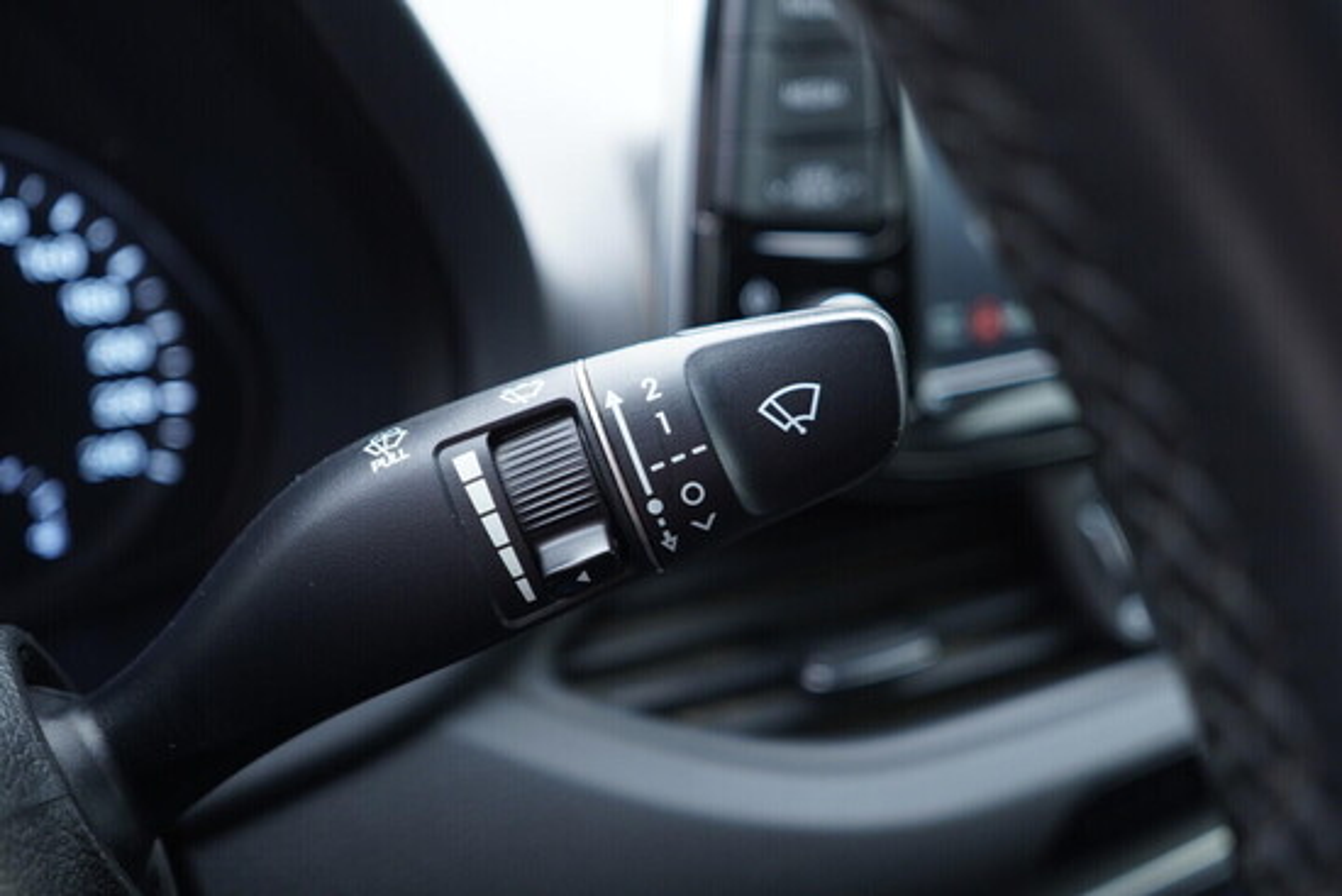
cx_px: 671
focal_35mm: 36
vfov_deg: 36.9
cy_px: 448
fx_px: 1342
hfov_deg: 53.1
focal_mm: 24
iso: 400
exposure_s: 1/40
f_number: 2.8
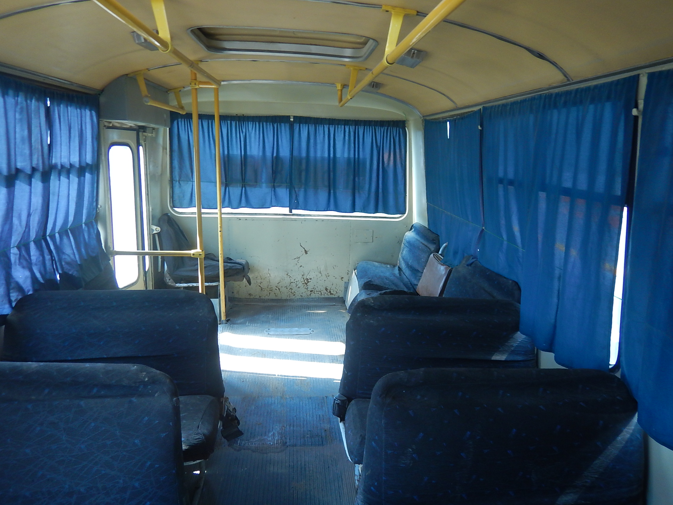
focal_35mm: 24
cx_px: 336
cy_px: 252
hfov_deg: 71.6
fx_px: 467
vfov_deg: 56.8
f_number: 2.8
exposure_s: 1/60
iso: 125
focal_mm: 4.3
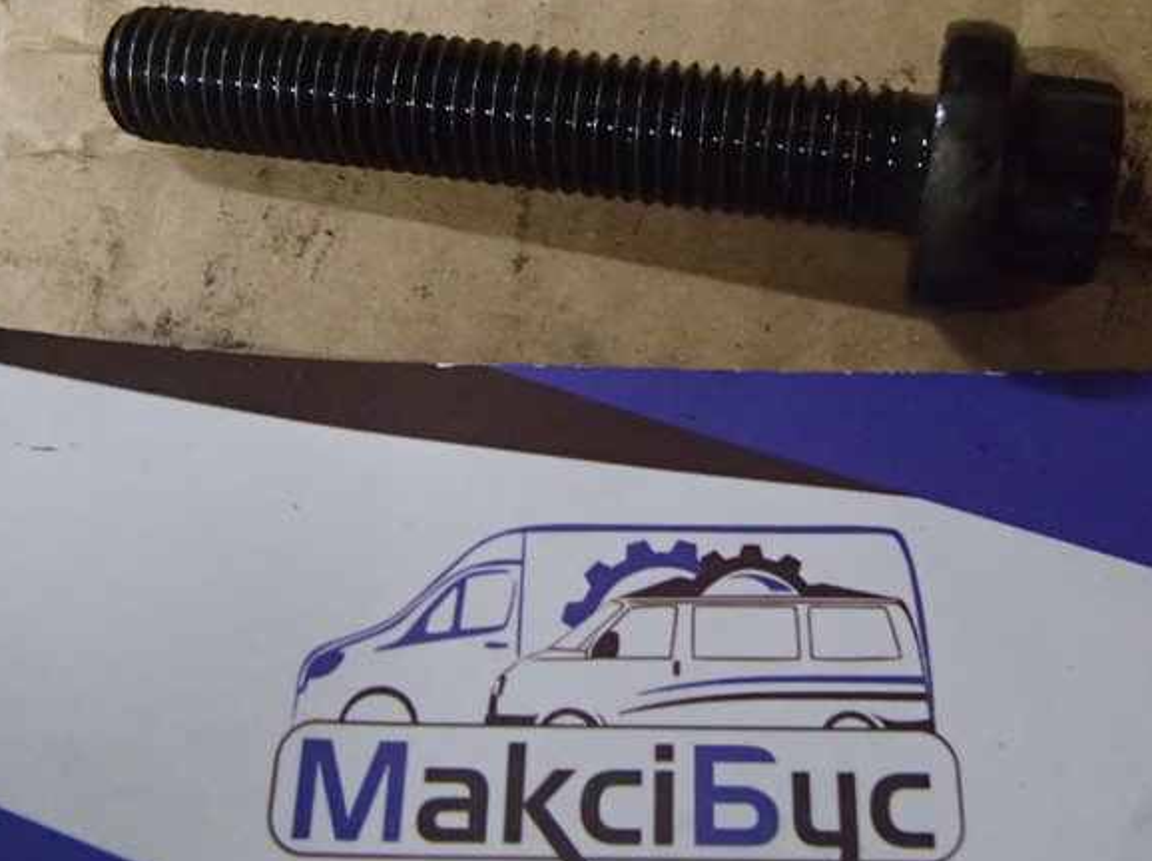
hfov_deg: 45.8
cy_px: 394
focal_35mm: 41
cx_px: 616
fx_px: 1363
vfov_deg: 35.0
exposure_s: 1/30
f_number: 4.7
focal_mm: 6.64
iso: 1600
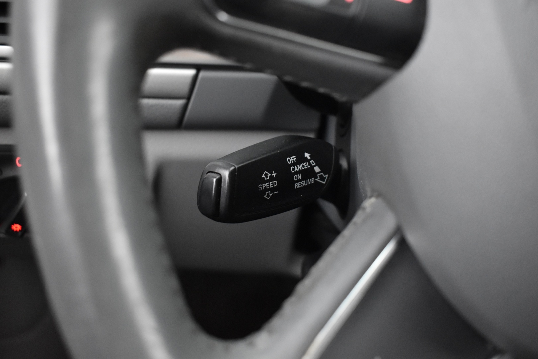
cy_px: 180
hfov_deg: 43.6
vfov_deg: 29.9
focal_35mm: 45
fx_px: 672
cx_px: 269
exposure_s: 1/10
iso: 3200
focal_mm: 30
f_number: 4.2
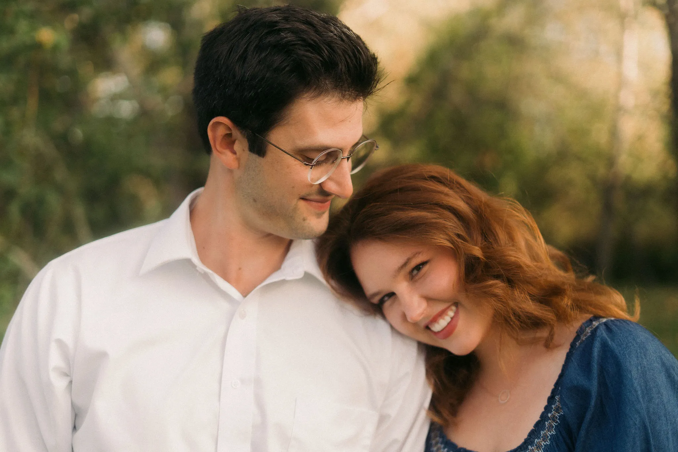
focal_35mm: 50
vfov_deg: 27.0
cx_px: 339
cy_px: 226
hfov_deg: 39.6
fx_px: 942
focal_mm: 50
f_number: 1.8
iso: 200
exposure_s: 1/1000
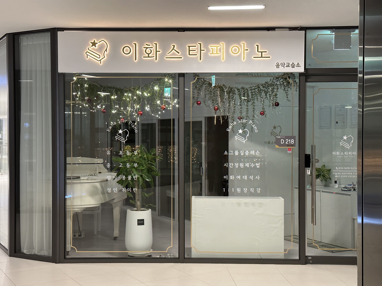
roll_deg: +0.0
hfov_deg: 39.7
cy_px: 143
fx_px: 530
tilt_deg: -1.8
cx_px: 191
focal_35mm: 48
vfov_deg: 30.3
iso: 200
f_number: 1.78
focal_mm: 6.86
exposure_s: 1/40
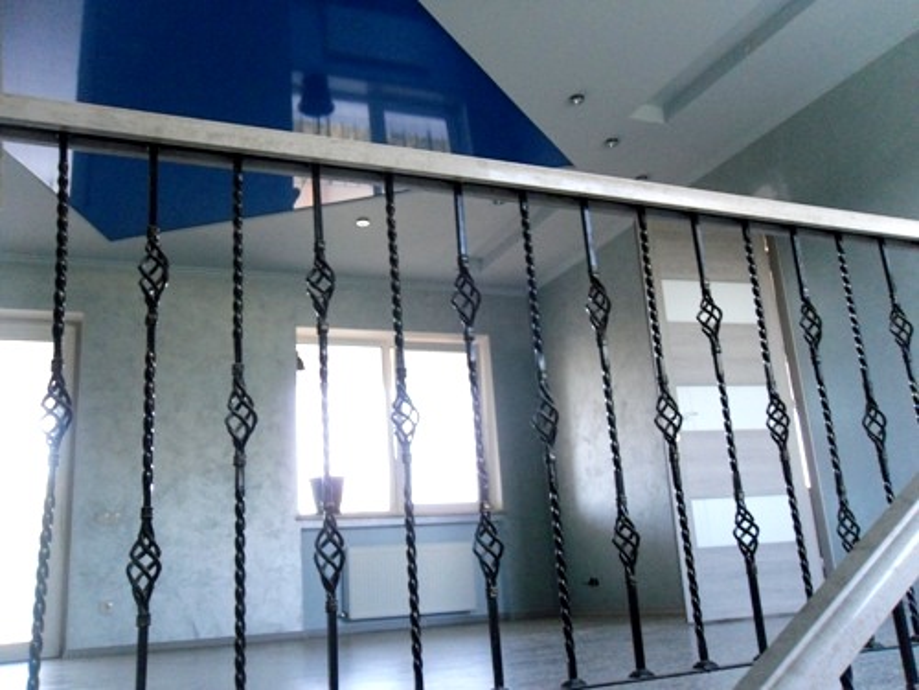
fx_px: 929
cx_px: 460
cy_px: 345
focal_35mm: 35
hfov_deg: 52.6
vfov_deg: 40.7
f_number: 3.5
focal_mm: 6.3
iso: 400
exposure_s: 1/45
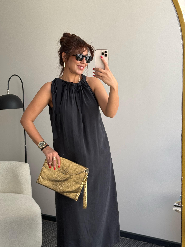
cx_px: 92
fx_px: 342
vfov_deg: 39.7
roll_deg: +1.9
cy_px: 124
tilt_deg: -18.3
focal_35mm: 48
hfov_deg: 30.3
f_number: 1.78
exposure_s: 1/319
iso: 64
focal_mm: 6.76
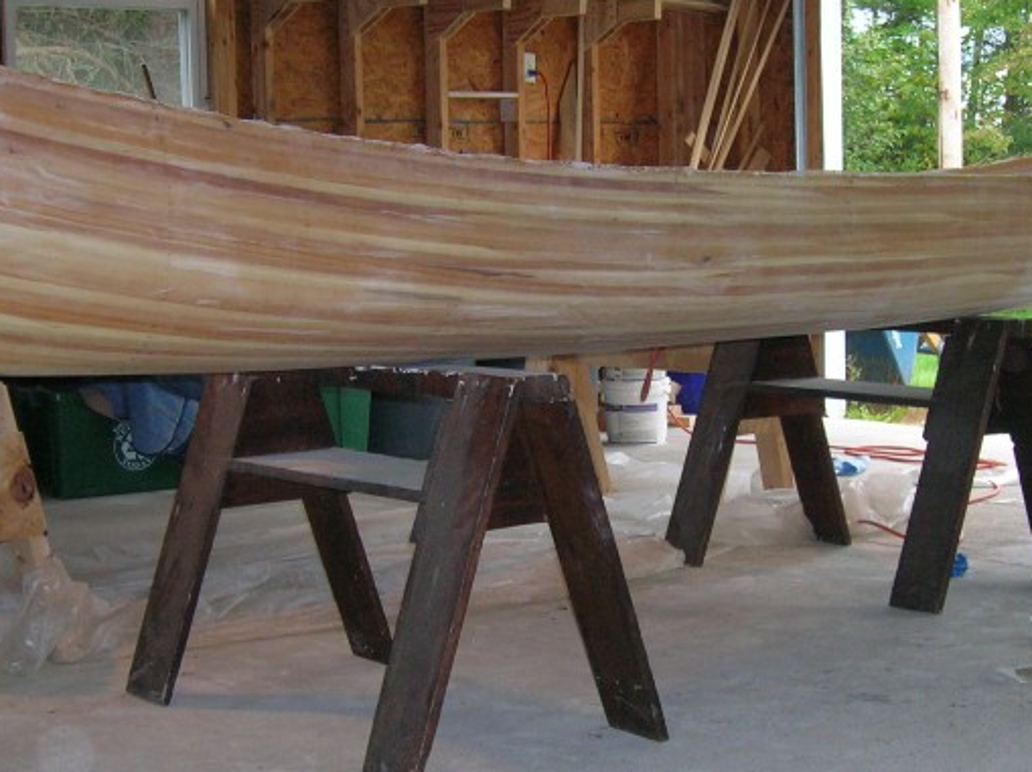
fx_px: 1966
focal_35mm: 66
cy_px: 471
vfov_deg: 22.2
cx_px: 525
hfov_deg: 29.4
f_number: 3.1
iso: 116
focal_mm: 7
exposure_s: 1/60.1
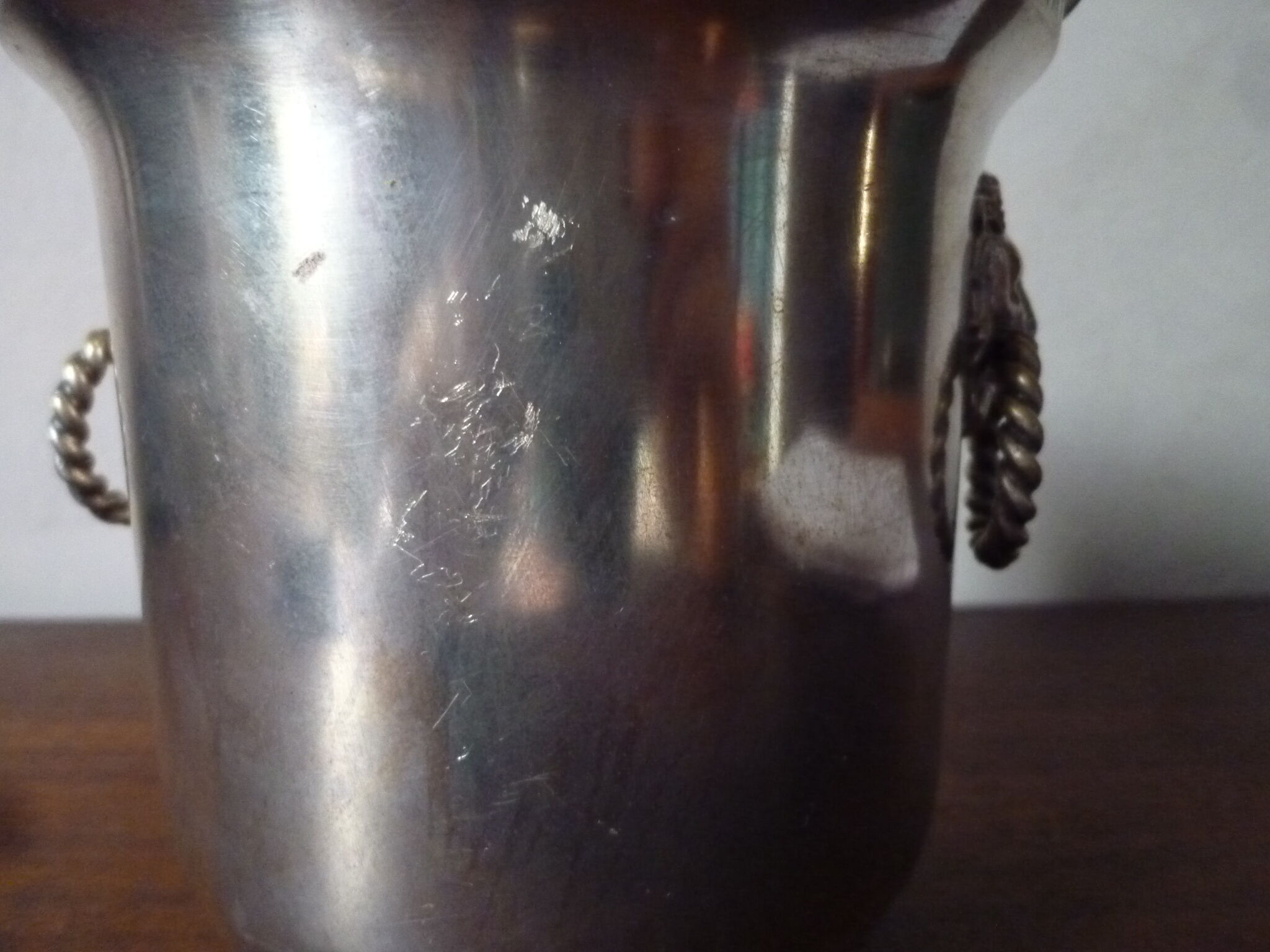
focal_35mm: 25
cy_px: 476
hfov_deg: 69.4
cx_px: 635
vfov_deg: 54.9
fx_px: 917
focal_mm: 4.5
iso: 800
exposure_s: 1/10
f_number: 2.8
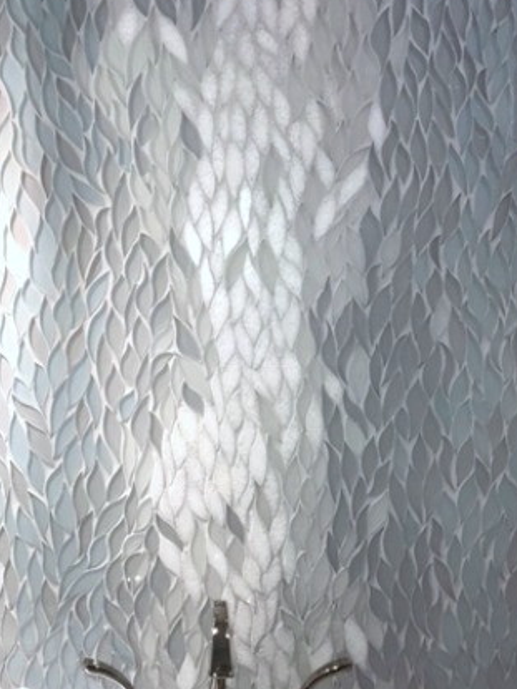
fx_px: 897
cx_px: 213
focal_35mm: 45
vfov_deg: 42.1
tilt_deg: -6.9
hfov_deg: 32.1
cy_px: 343
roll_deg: +0.1
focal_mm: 3.99
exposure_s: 1/68
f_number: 1.8
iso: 20
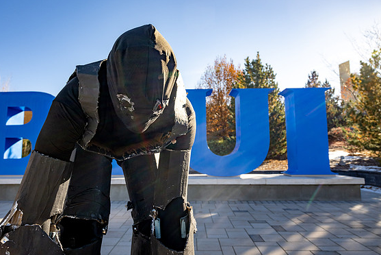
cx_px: 185
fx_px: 265
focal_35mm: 25
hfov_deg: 71.5
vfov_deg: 51.3
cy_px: 125
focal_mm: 24
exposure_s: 1/400
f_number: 6.3
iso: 250
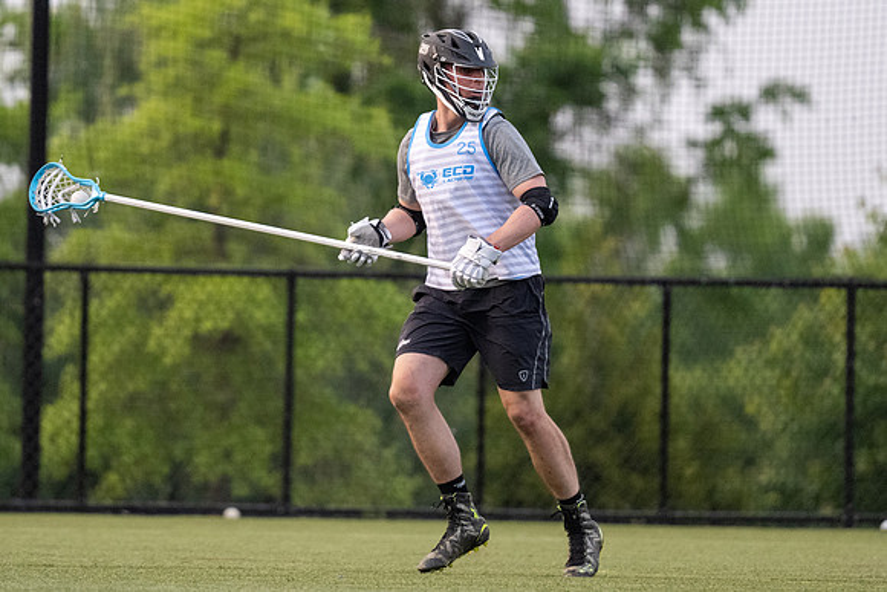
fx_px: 18818
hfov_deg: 2.7
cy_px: 203
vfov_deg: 1.8
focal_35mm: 764
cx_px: 473
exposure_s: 1/1000
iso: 4500
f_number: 5.6
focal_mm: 500
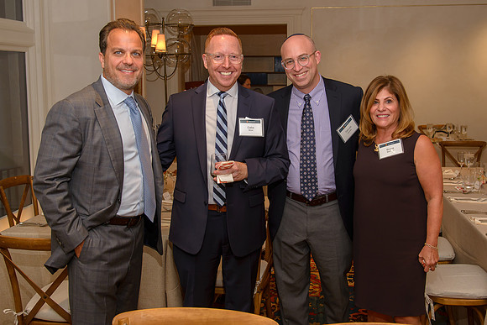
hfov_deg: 44.7
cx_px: 258
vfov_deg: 30.7
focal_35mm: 44
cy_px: 149
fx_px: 591
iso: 800
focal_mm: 38
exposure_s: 1/50
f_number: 5.6
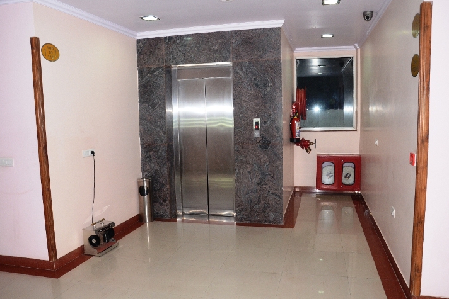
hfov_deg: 65.5
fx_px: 349
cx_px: 224
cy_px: 152
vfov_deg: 46.4
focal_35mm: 28
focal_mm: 18
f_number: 5.6
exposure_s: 1/60
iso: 1000
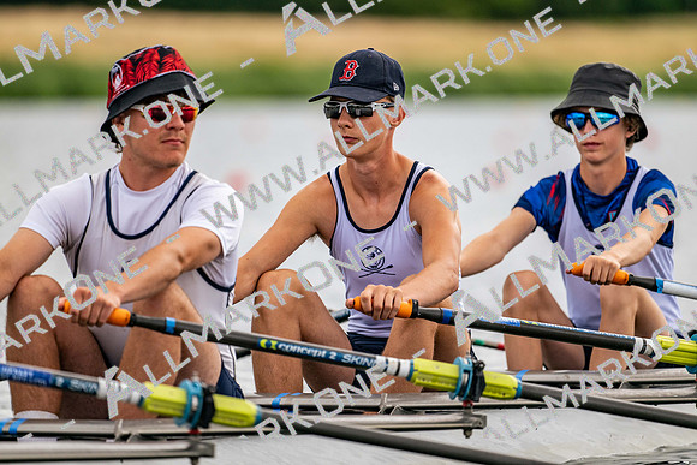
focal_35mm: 400
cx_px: 348
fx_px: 7746
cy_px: 232
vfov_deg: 3.4
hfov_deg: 5.2
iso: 450
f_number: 4.5
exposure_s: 1/2500
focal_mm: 400
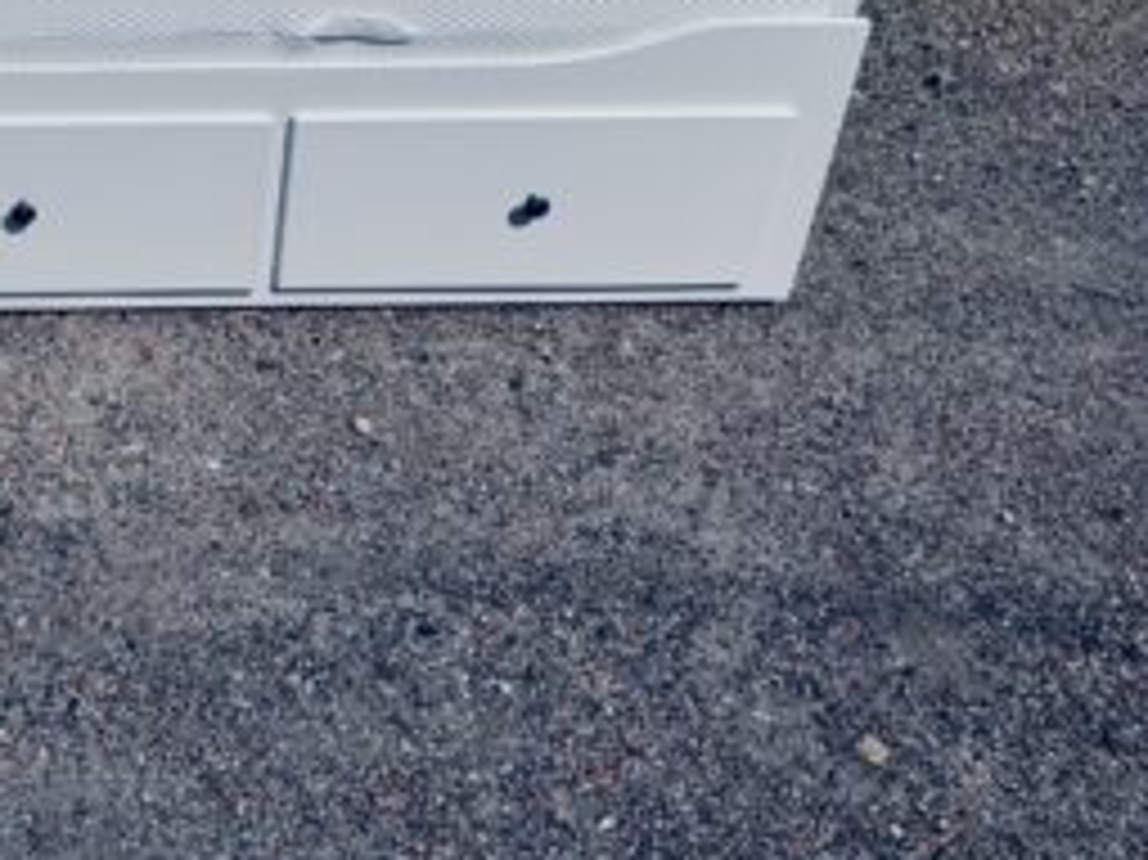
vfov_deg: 29.7
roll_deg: +0.0
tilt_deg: -28.6
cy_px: 97
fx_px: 1558
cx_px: 41
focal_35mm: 47
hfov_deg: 36.9
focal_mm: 6.76
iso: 64
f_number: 1.78
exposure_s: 1/20000
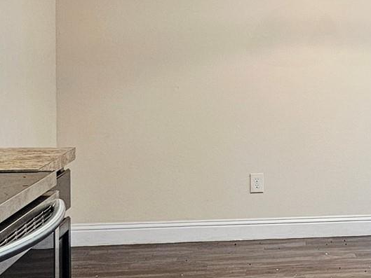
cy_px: 111
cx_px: 605
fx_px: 954
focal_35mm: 89
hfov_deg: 18.6
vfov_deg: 16.6
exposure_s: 1/120
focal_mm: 6.3
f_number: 1.7
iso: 400
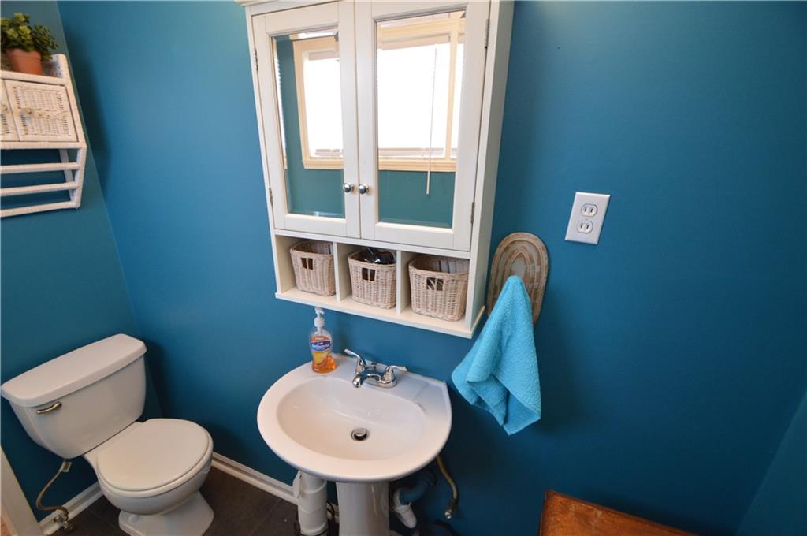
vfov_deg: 77.2
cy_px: 268
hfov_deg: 100.5
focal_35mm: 15
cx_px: 404
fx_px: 336
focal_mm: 10
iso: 1000
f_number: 3.5
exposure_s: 1/60
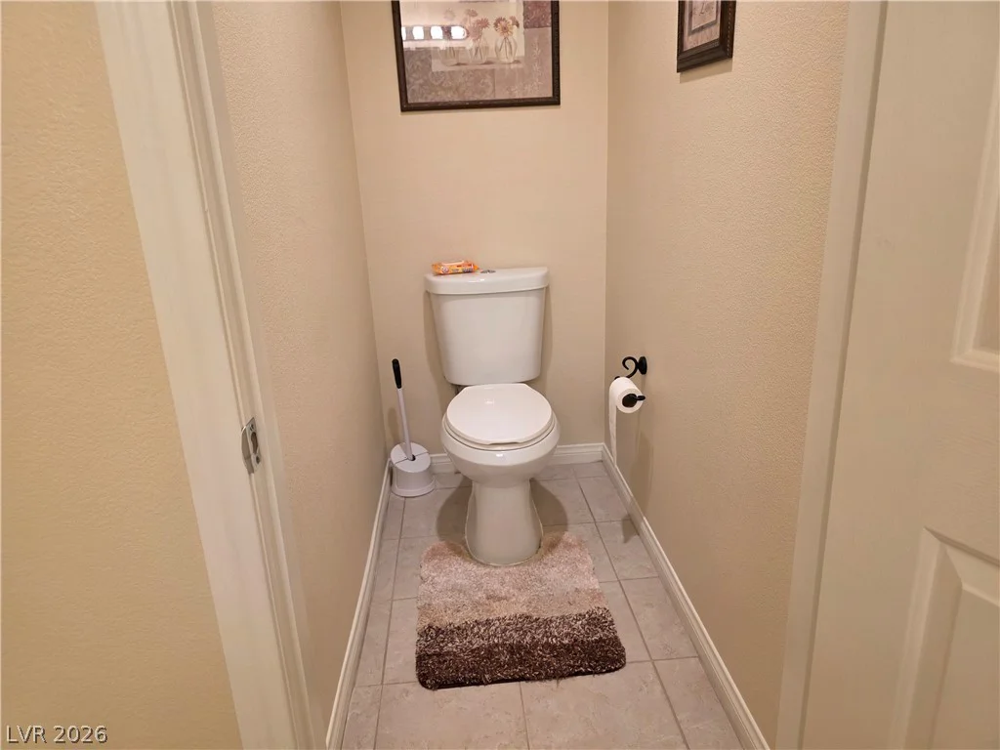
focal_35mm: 23
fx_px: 664
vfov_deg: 58.9
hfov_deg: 73.9
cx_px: 500
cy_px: 375
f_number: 1.7
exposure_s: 1/120
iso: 320
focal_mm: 6.3
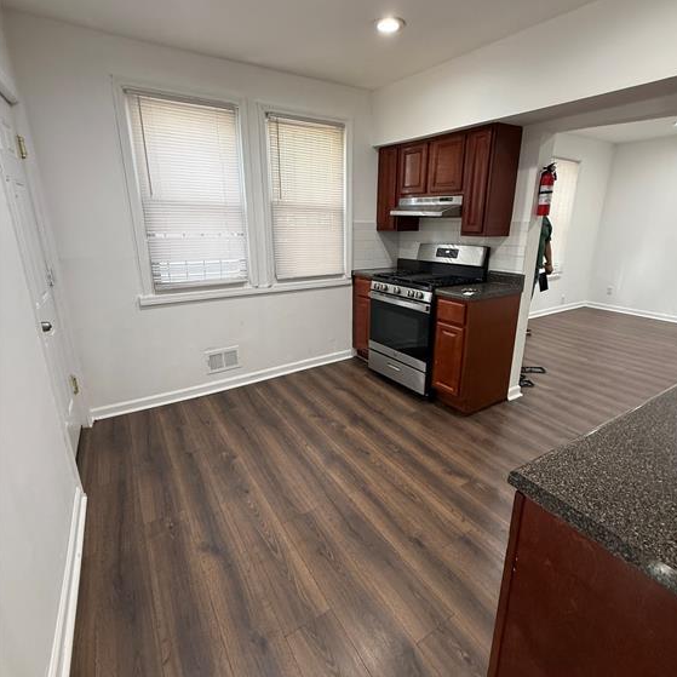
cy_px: 328
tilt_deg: -15.8
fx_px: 376
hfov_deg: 84.0
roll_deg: +0.0
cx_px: 345
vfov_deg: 83.9
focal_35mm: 17
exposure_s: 1/120
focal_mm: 2.22
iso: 320
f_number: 2.2
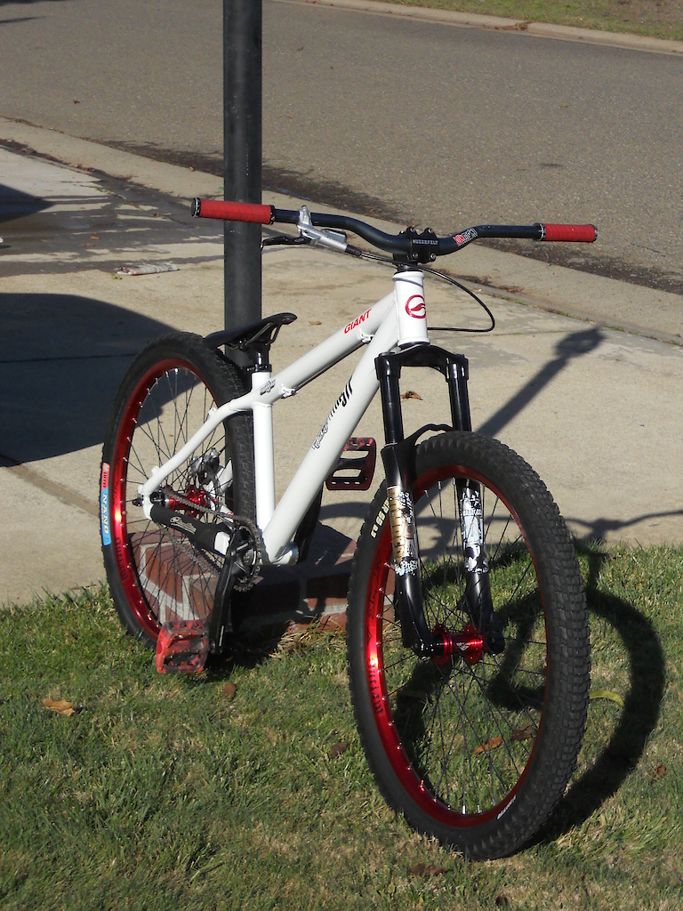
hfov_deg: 16.1
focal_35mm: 92
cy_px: 456
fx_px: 2420
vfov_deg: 21.3
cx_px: 342
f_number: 5.4
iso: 200
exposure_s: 1/1500
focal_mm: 16.5
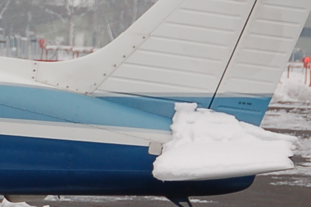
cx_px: -328
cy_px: 63
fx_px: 4796
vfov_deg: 2.5
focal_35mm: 555
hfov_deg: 3.7
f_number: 5.6
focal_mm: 80
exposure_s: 1/500
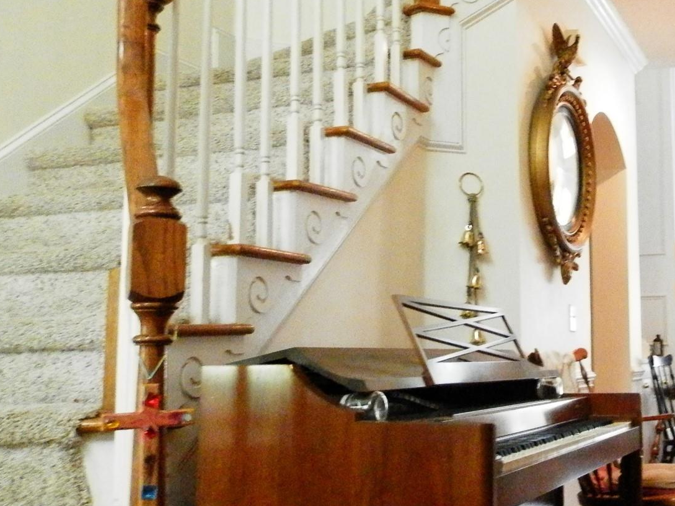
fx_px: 917
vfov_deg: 30.9
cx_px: 558
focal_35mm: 47
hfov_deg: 38.6
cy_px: 230
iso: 1000
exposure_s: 1/20
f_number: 3.1
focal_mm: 4.5
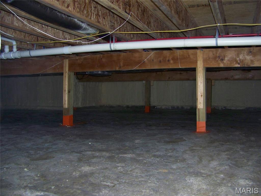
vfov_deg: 39.7
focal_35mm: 36
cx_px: 130
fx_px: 271
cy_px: 98
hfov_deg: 51.4
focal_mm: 5.85
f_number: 2.8
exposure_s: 1/30
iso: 200
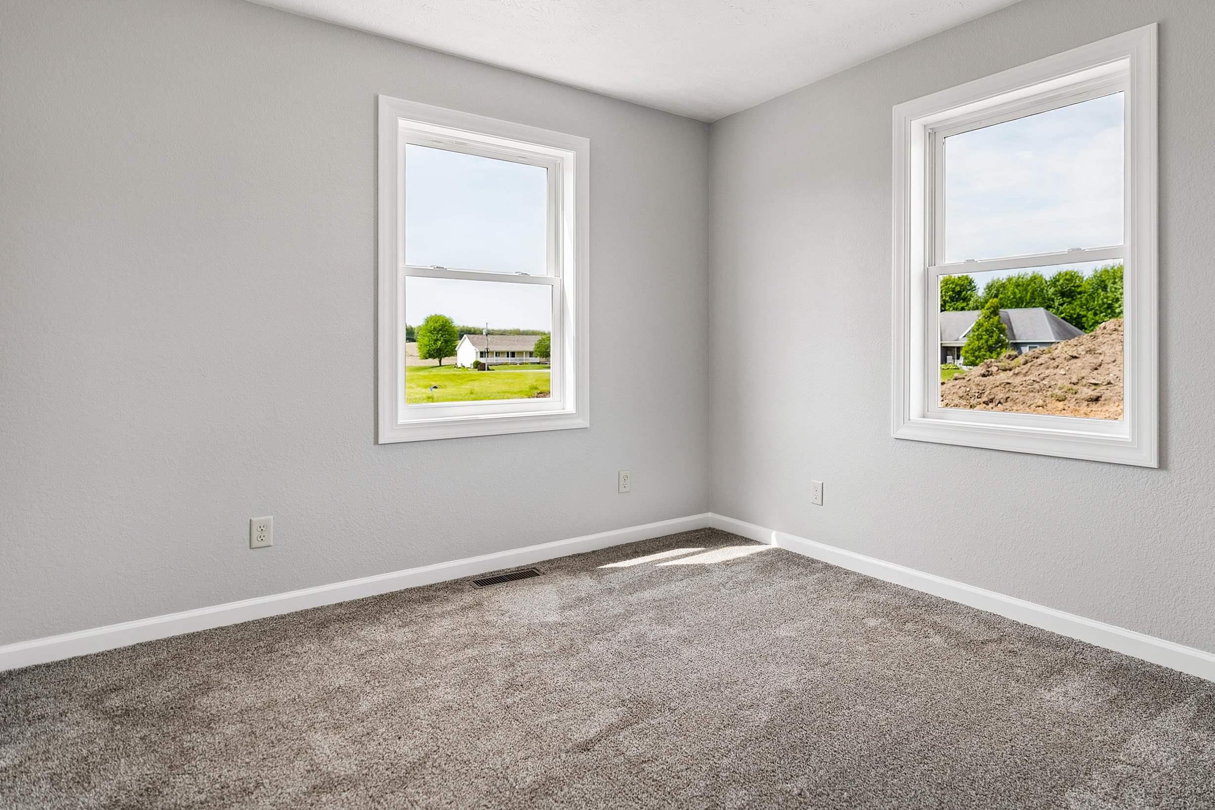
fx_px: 675
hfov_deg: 83.6
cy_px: 338
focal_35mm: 20
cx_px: 680
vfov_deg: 61.6
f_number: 2.8
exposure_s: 1/320
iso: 100
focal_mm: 16
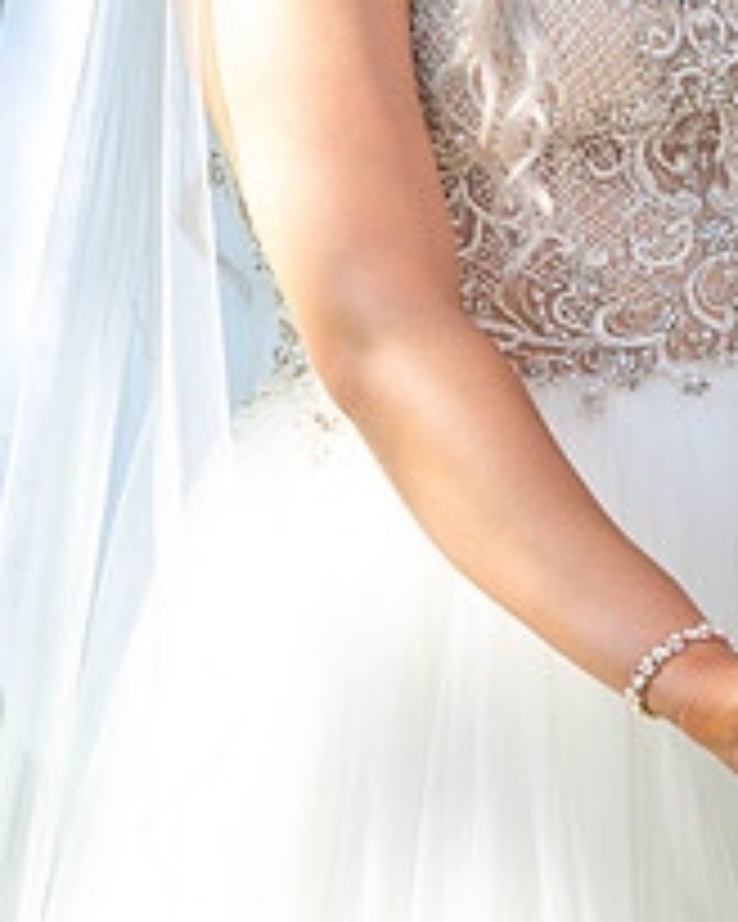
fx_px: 11221
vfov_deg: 4.7
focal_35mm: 411
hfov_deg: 3.8
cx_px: 551
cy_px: -36
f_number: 5
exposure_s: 1/500
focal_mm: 200
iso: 200
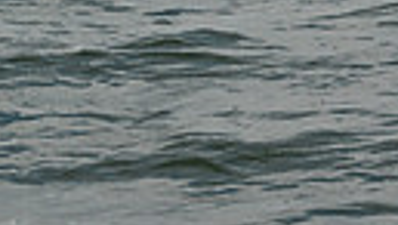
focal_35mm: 433
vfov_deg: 2.7
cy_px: -623
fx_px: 4576
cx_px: -29
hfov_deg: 5.0
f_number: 9
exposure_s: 1/1600
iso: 320
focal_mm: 92
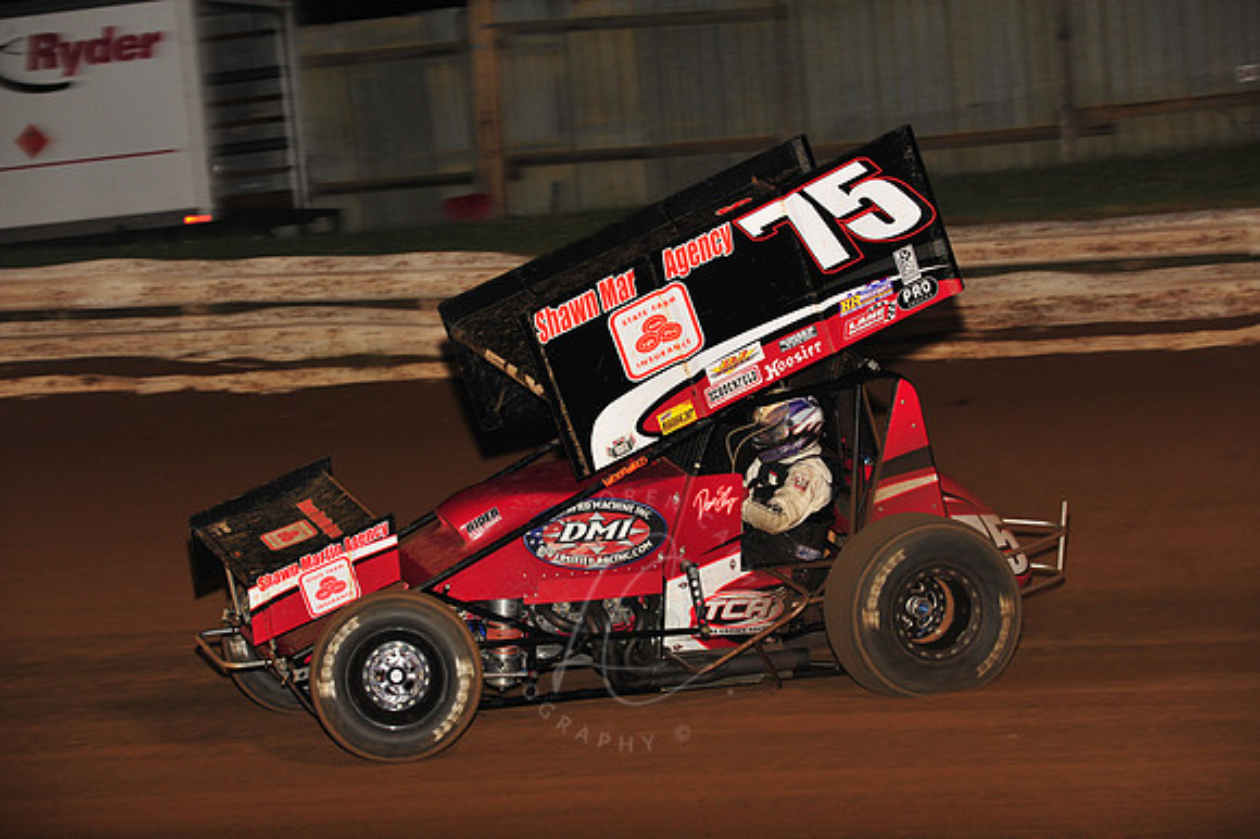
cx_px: 630
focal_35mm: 145
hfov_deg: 14.2
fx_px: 5072
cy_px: 420
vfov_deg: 9.5
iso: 1000
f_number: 7.1
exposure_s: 1/320
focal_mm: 145
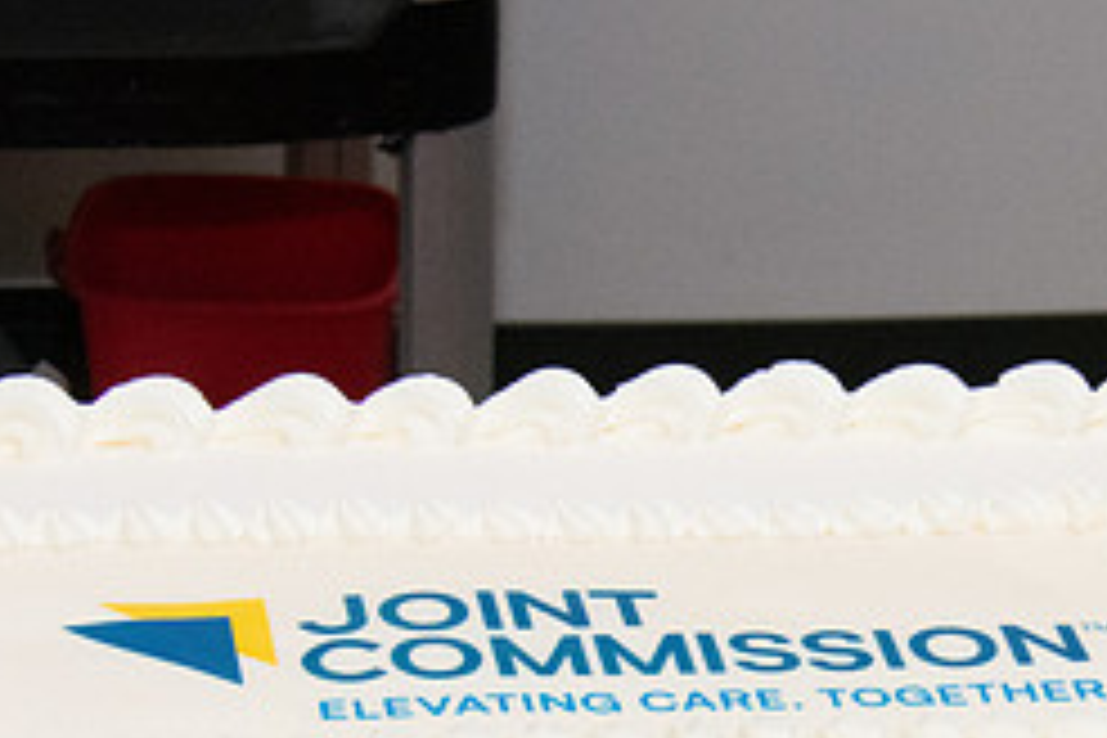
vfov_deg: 7.7
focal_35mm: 177
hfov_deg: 11.6
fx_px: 5442
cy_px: 794
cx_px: 932
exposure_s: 1/160
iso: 5000
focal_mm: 50
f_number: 16
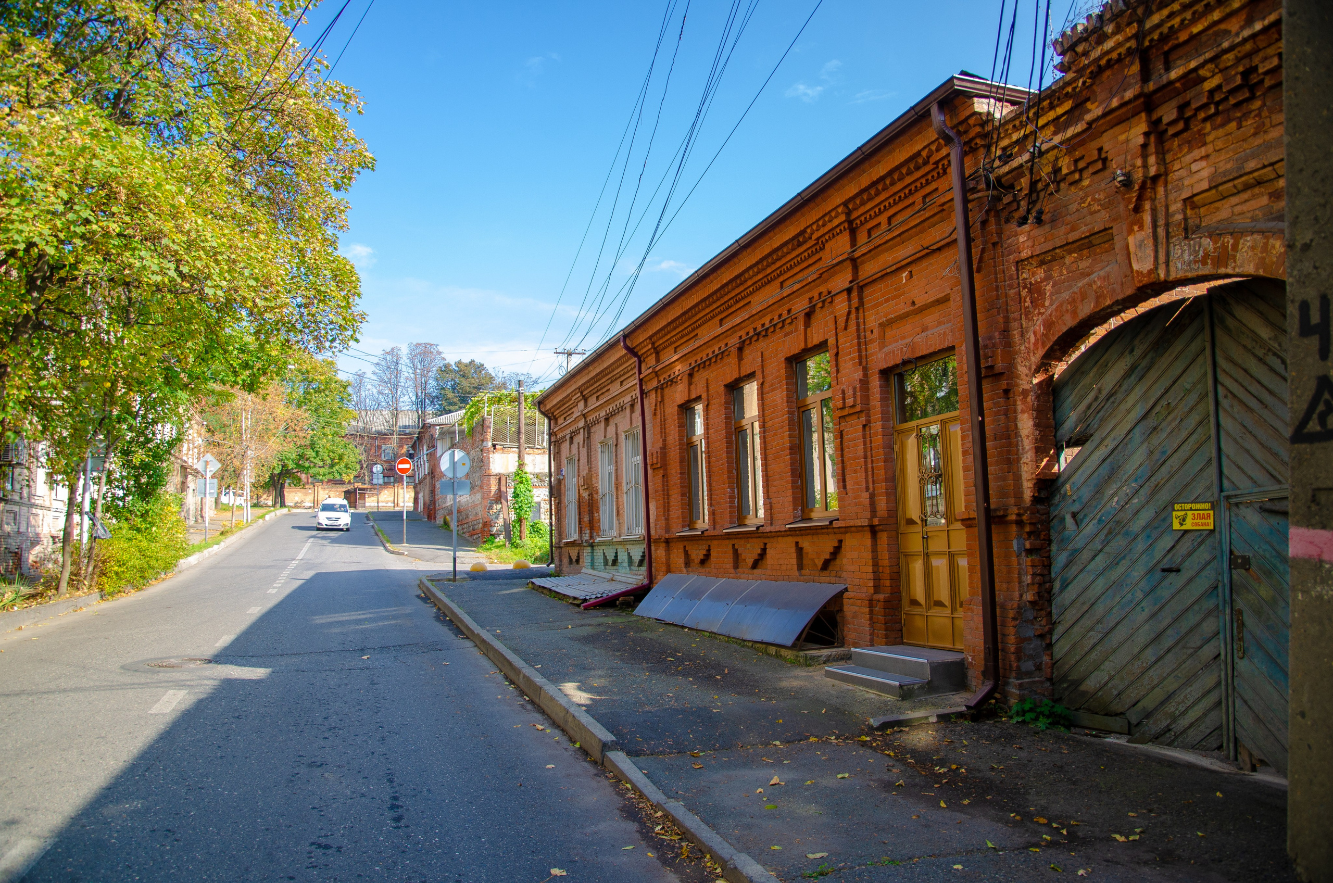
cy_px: 442
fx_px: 887
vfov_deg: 52.9
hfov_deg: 73.8
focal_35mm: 24
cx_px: 666
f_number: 3.5
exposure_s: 1/200
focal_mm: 16
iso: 100
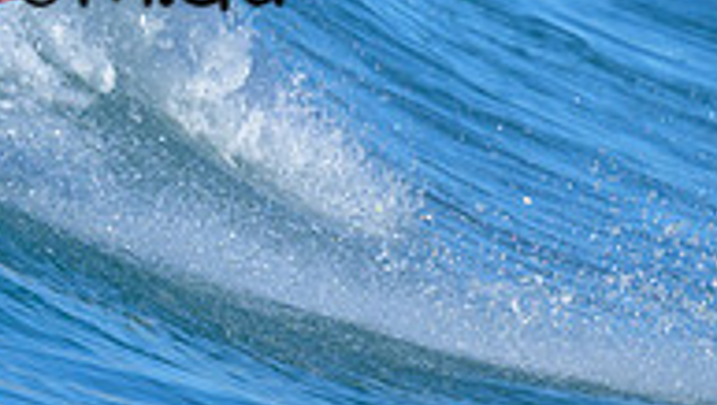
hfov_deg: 0.6
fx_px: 65921
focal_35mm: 3464
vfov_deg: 0.4
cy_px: 66
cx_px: -234
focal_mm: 800
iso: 280
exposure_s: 1/2000
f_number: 6.3
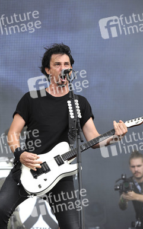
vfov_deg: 13.7
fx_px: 955
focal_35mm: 153
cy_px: 114
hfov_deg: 8.6
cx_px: 75
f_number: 4.5
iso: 200
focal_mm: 145
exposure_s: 1/320
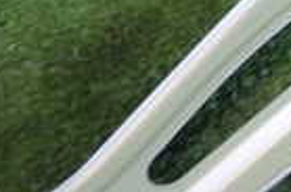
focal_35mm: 135
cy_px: -54
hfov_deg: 13.9
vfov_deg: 9.9
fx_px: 1089
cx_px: 482
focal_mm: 5.4
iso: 200
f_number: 2.3
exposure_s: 1/30
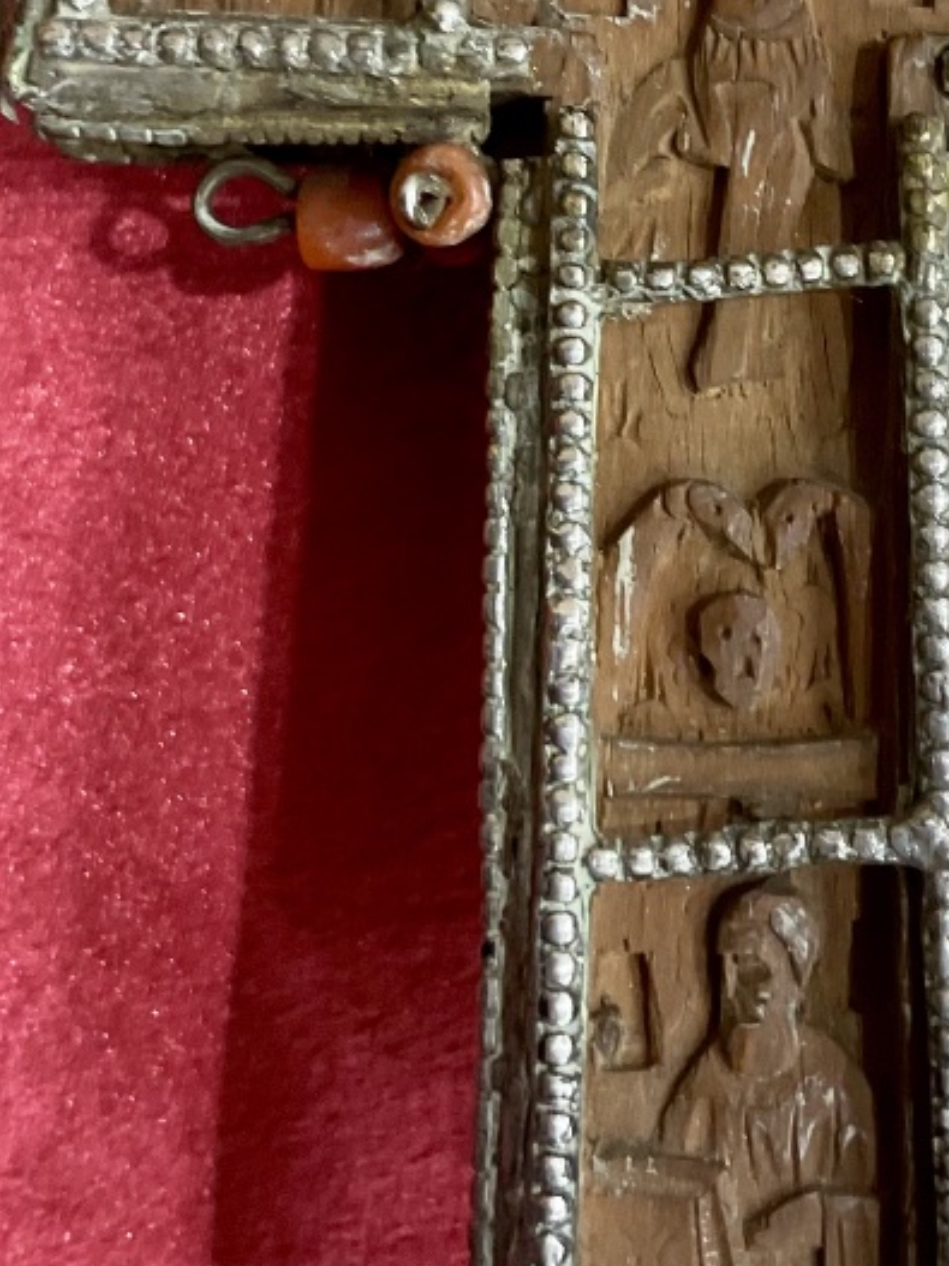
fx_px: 2414
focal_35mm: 66
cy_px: 281
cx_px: 680
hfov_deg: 22.1
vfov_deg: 28.8
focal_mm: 3
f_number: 1.8
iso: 200
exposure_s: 1/50
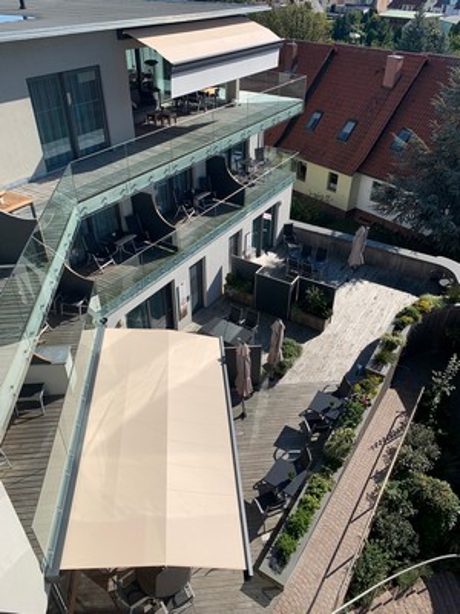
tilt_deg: -34.8
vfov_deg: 67.3
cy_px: 307
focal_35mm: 26
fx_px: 461
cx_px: 230
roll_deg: -0.3
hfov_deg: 53.1
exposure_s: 1/3086
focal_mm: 4.25
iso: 25
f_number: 1.8
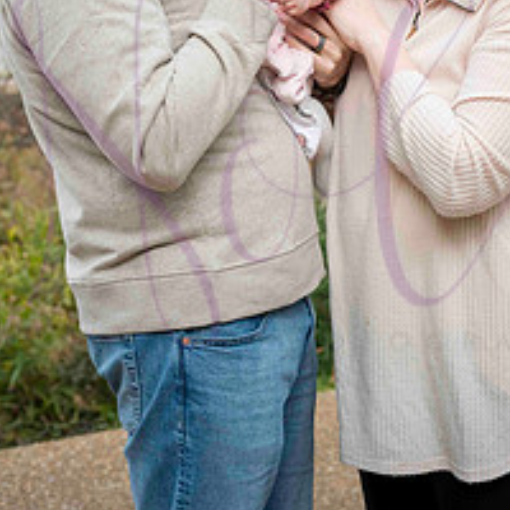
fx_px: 1534
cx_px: 324
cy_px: 15
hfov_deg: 18.8
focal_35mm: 92
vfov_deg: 18.5
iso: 400
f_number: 4
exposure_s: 1/500
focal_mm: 48
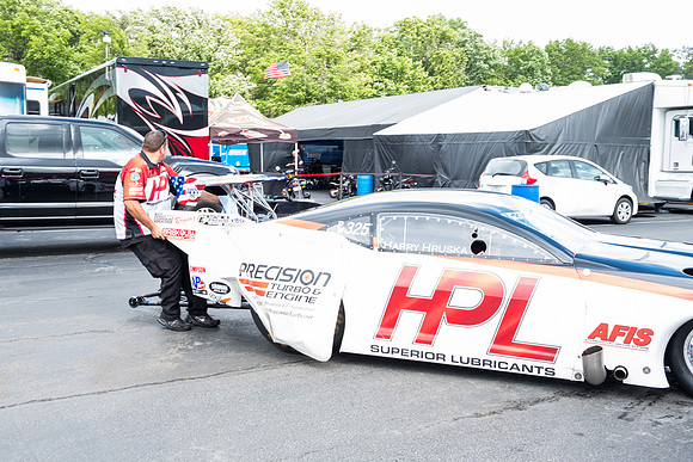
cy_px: 231
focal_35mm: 36
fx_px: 693
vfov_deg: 36.9
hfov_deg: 53.1
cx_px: 346
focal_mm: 24.3
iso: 400
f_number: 5
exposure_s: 1/125
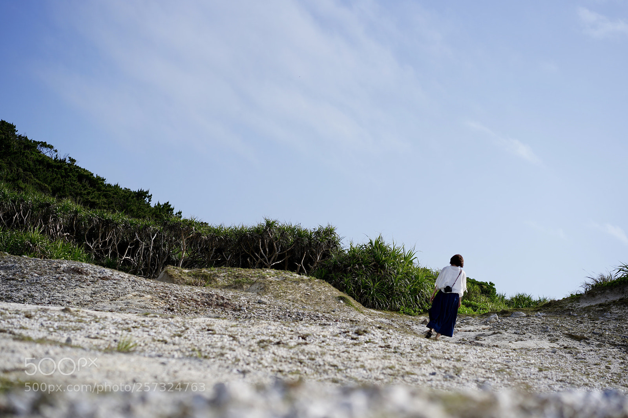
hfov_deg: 36.3
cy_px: 209
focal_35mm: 55
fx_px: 959
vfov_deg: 24.6
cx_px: 314
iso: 125
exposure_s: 1/3200
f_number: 3.2
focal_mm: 55
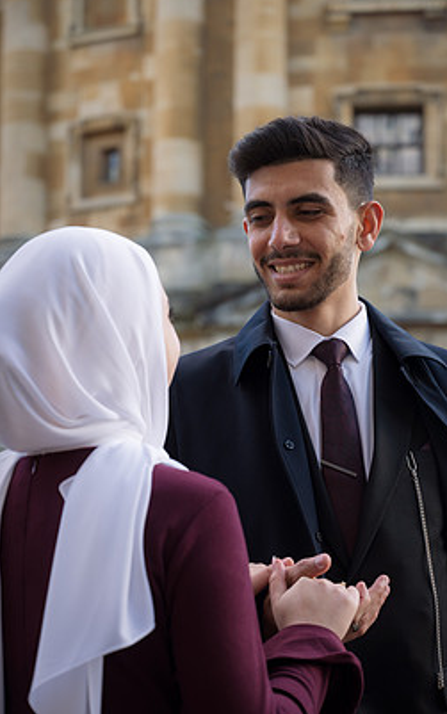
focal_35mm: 80
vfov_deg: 25.8
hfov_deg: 16.3
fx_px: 1558
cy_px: 345
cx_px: 251
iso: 100
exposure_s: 1/125
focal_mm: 70
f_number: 4
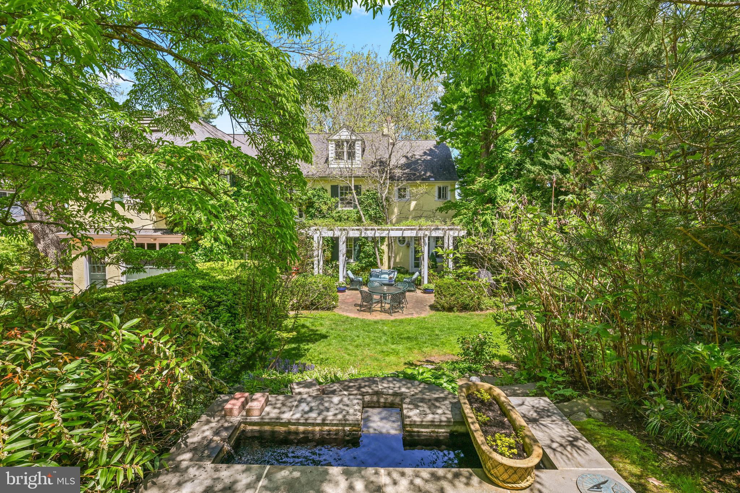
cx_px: 370
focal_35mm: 16
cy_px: 246
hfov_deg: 96.7
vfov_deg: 73.7
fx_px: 329
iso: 320
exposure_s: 1/640
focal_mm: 16
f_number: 6.3
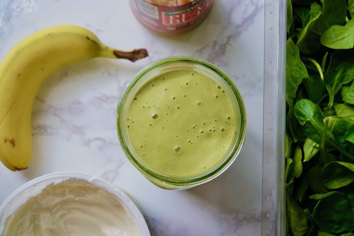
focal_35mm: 42
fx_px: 413
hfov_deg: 46.4
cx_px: 177
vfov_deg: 31.9
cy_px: 118
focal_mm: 28
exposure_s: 1/100
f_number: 5
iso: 1000
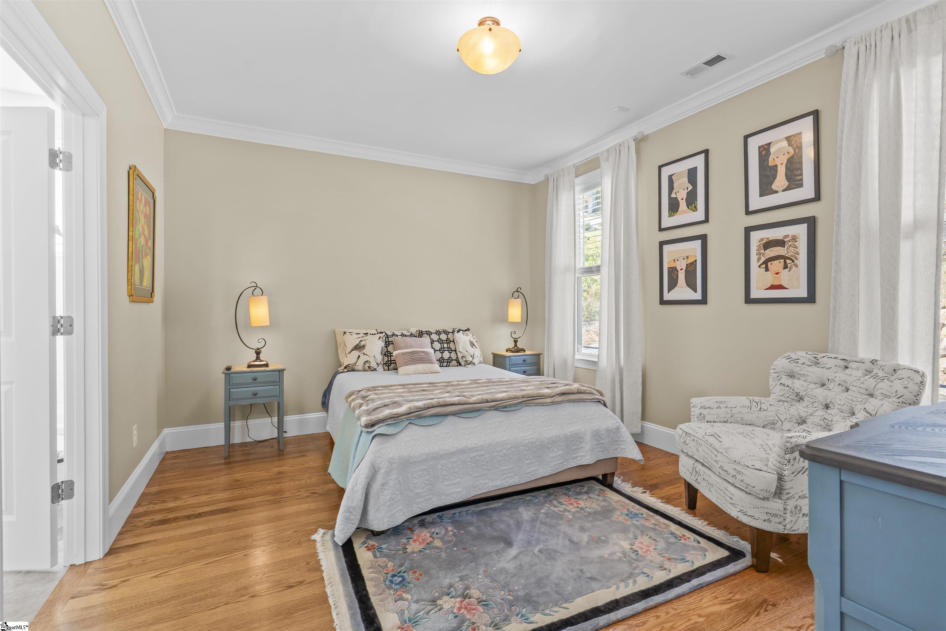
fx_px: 420
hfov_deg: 96.7
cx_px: 473
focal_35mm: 16
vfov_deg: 73.7
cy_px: 316
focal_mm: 16
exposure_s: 1/1.67
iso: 100
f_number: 8
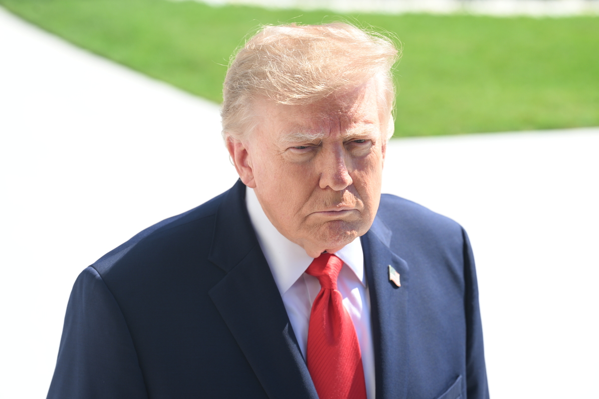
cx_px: 300
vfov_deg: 12.5
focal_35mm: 110
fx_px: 1830
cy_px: 200
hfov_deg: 18.6
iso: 280
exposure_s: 1/800
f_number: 5
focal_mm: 110
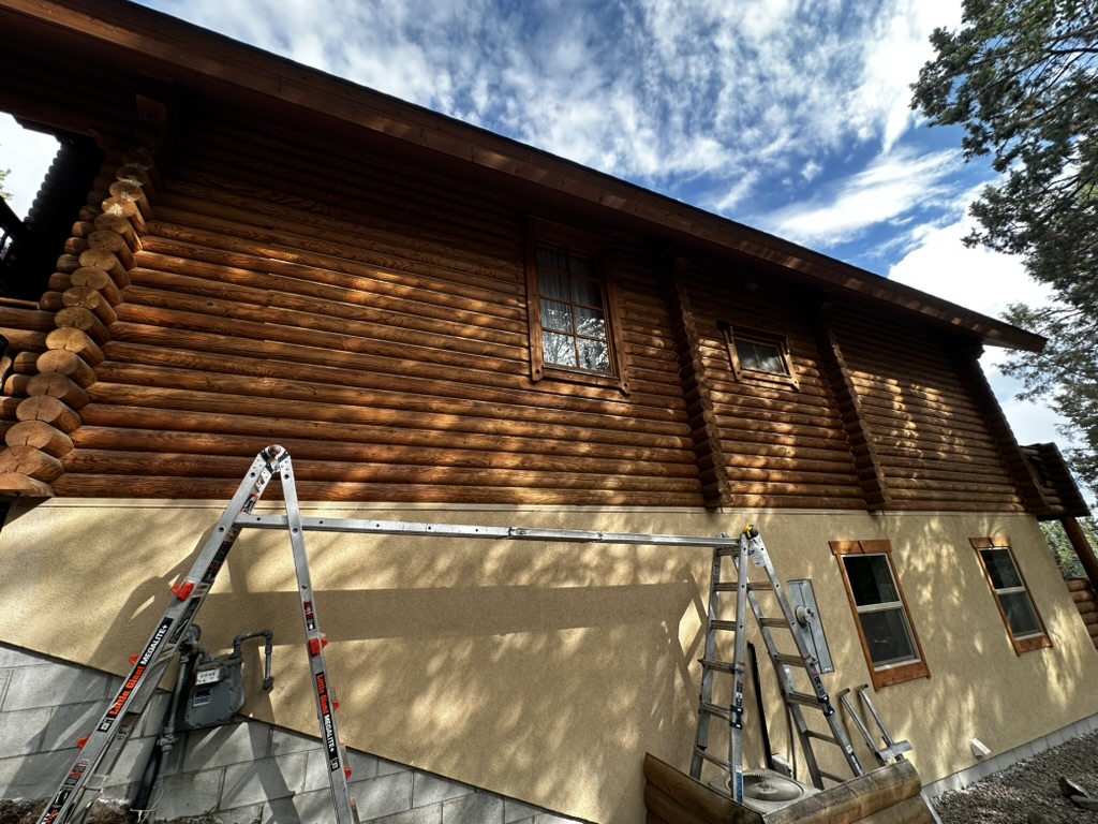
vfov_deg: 85.7
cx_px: 549
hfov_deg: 102.1
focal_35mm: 14
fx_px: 444
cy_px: 412
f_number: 2.2
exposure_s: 1/263
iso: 40
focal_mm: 2.22
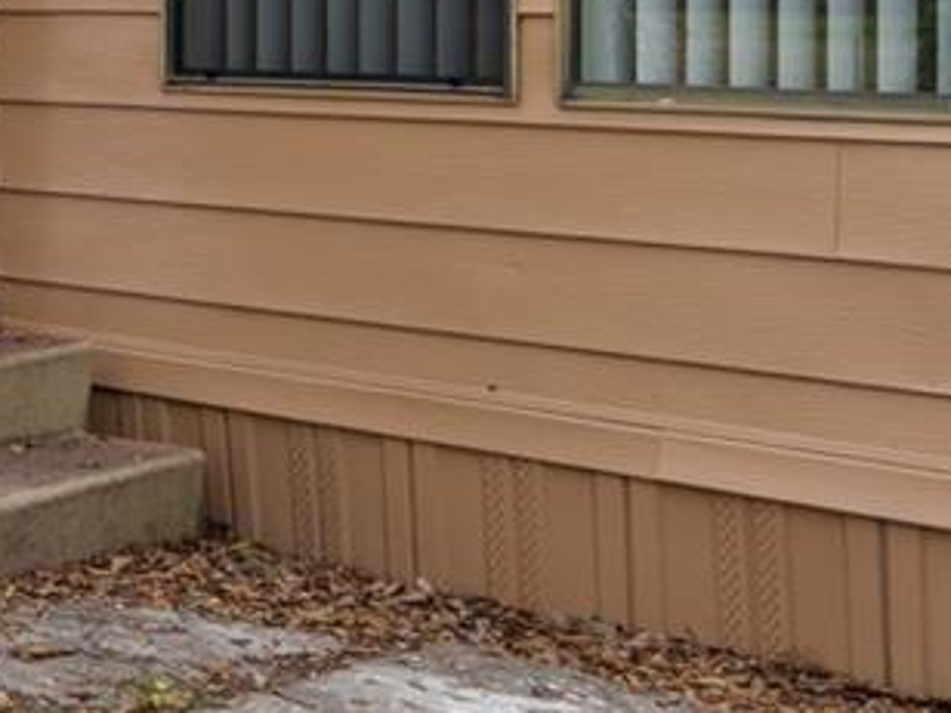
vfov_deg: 17.9
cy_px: -31
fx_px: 2198
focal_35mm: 80
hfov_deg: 19.9
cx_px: -608
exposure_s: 1/13
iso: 125
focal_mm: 16
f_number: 8
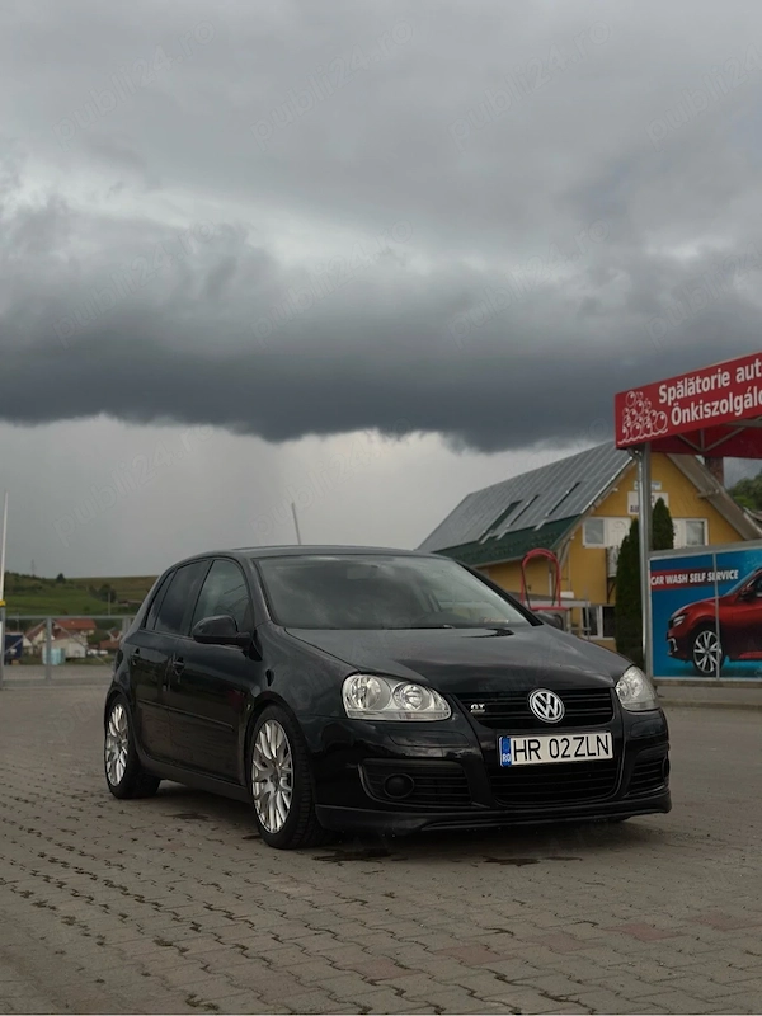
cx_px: 381
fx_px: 1409
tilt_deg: +6.1
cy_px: 508
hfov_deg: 30.3
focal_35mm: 48
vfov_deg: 39.7
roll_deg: +0.6
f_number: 1.78
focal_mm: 6.86
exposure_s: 1/1323
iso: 80
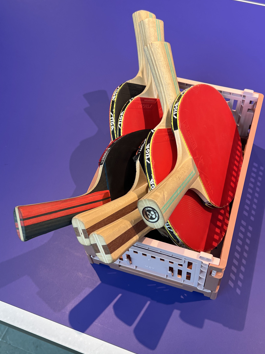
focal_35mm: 36
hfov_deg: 39.3
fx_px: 367
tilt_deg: -56.0
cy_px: 174
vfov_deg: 51.4
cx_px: 171
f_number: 1.5
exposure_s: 1/100
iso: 64
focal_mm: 5.7
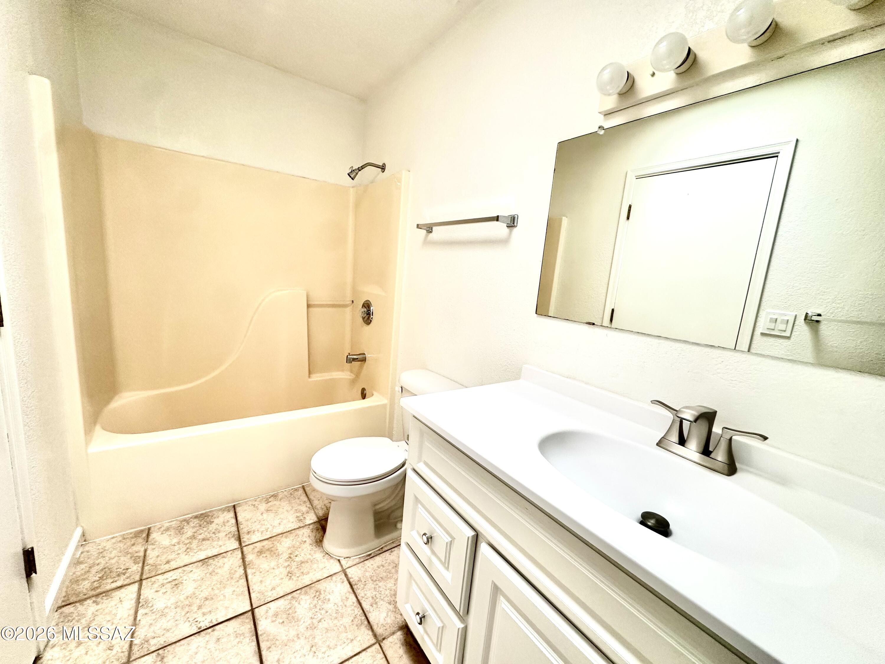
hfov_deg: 102.1
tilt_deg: -8.6
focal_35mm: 14
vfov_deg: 85.7
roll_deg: -5.0
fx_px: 358
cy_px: 332
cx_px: 442
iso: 160
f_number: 2.2
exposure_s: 1/99
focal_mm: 2.22
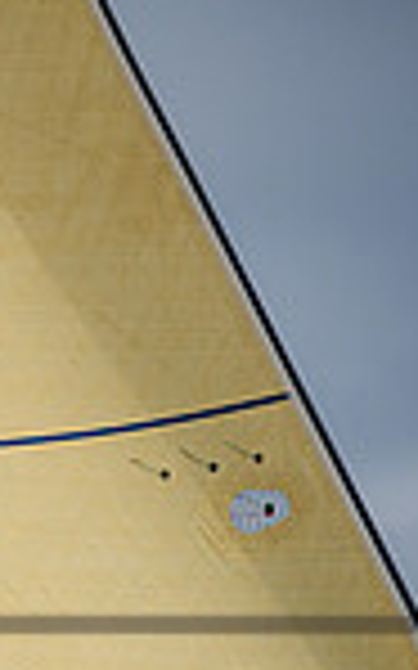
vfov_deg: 2.7
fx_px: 14450
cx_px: -737
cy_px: 731
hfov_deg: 1.7
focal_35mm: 792
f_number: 6.3
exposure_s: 1/1250
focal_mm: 200
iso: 250
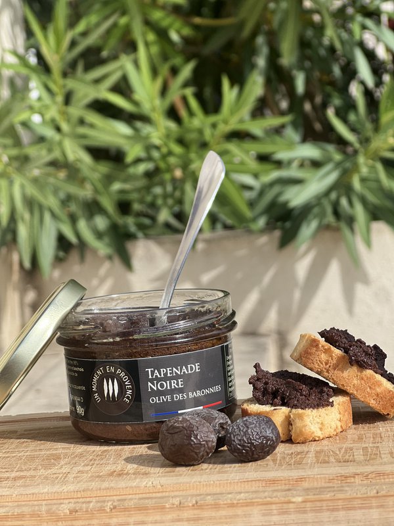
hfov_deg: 19.1
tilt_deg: -3.7
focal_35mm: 77
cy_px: 263
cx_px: 197
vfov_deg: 25.3
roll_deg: +4.1
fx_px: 1169
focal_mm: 9
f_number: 2.8
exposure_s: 1/455
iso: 32
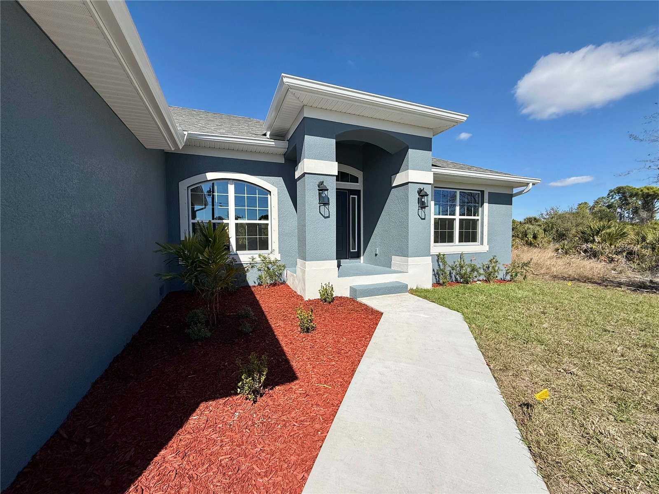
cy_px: 247
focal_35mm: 14
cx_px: 330
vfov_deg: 85.7
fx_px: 267
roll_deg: -0.2
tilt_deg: -2.6
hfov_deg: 102.1
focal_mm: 2.22
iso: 50
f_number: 2.2
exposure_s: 1/3460
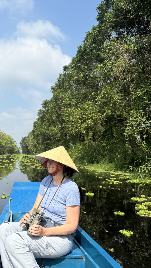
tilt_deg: +6.7
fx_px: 242
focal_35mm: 34
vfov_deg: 58.0
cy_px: 131
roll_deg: -1.2
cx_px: 25
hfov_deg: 33.4
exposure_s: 1/4950
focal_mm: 6.76
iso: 80
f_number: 1.78
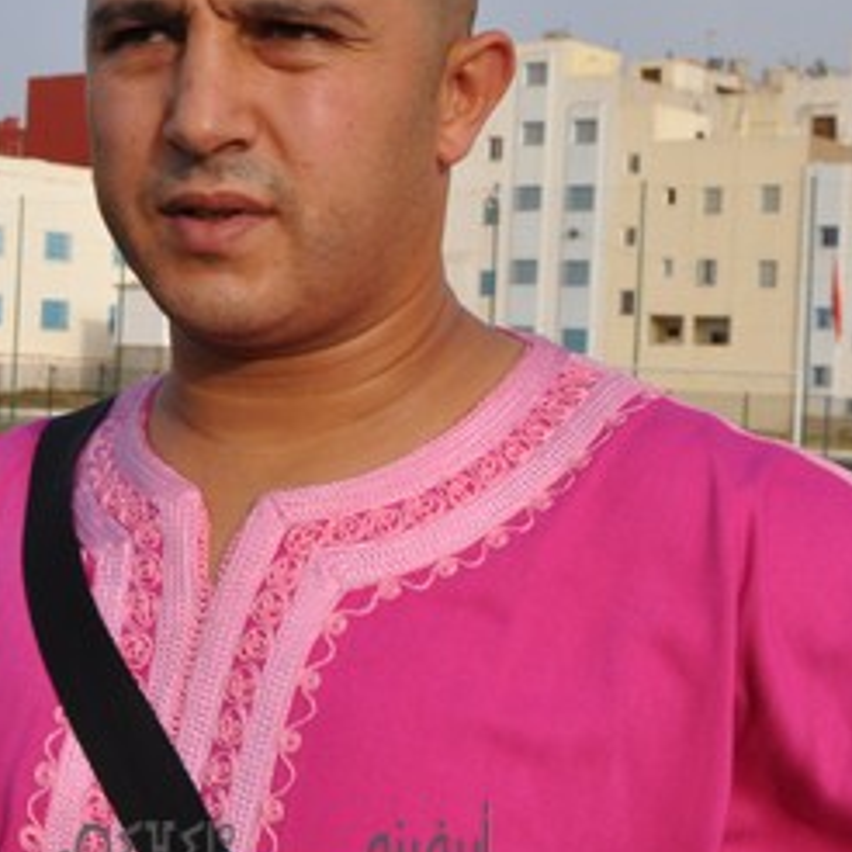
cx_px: 274
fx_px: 2395
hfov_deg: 20.1
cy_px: 358
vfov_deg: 20.2
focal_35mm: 86
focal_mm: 26
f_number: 9
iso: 200
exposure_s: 1/320
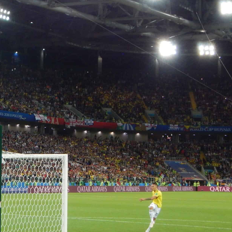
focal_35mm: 99
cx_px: 13
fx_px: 751
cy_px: 137
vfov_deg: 17.6
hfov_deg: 17.3
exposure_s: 1/200
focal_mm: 9.7
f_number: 3.8
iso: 400
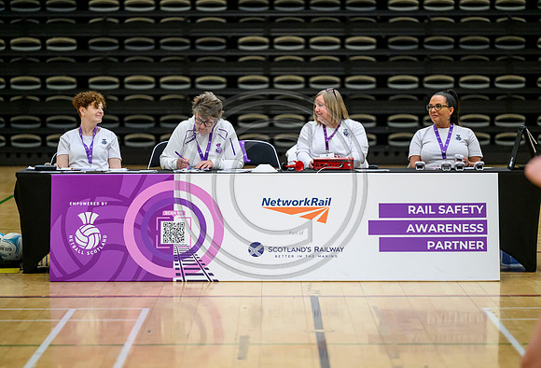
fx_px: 2854
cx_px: 285
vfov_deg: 7.4
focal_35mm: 189
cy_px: 179
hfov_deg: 10.8
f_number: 2.8
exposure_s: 1/1250
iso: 6400
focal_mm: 180
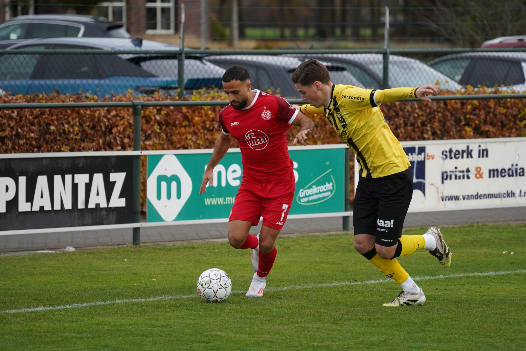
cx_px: 263
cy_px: 176
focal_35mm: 253
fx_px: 3696
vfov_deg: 5.4
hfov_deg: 8.1
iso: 4000
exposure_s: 1/1000
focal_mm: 253
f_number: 5.6
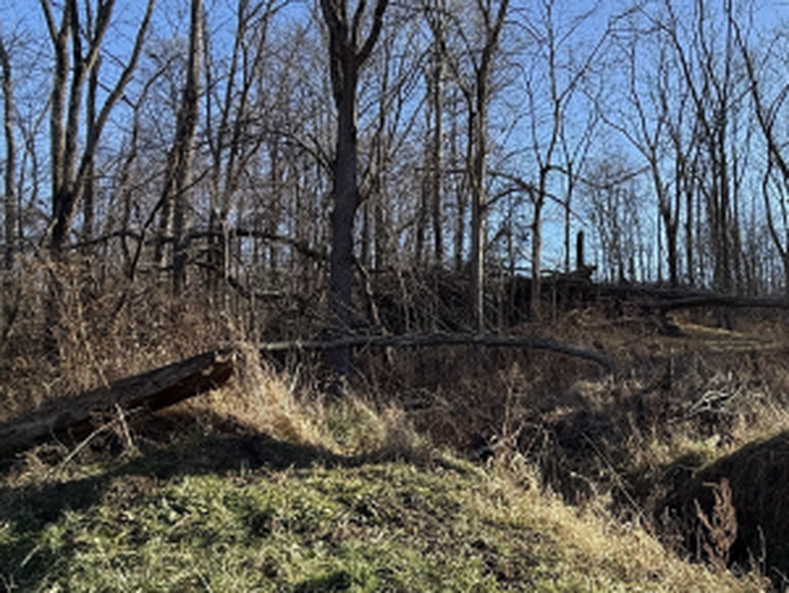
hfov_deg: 52.5
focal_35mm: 31
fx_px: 707
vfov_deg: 45.4
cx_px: 685
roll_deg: +1.7
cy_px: 323
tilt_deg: +4.0
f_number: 2.2
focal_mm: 2.22
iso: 50
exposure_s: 1/701
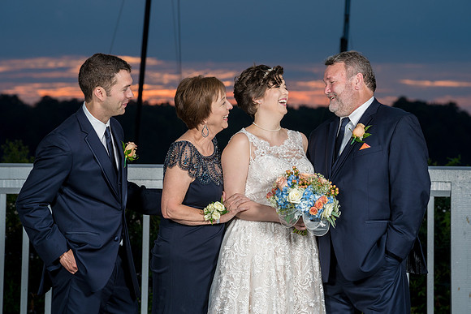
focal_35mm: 176
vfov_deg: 7.8
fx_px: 2309
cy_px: 149
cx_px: 234
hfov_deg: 11.6
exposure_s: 1/200
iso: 100
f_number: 8
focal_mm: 167
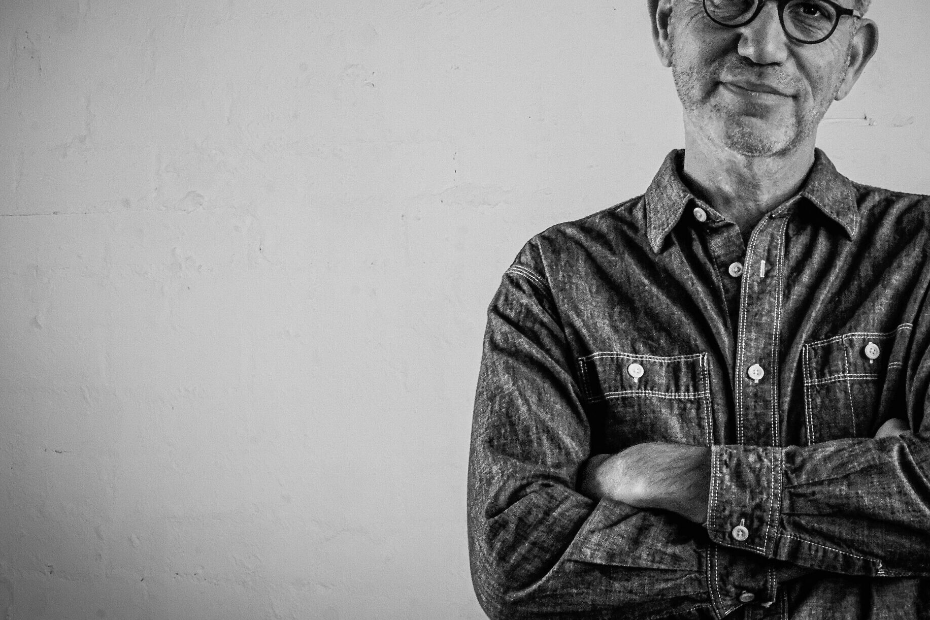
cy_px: 237
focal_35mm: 116
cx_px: 552
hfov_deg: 17.6
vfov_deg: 11.8
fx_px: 2996
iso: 3200
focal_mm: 55
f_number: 22
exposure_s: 1/8
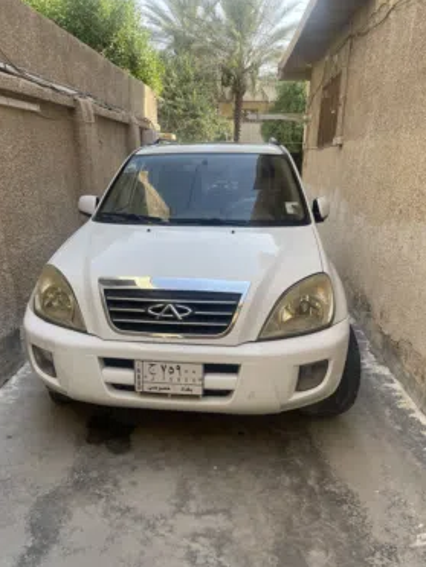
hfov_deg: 49.8
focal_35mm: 28
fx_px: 459
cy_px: 300
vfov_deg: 63.3
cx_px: 198
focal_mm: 4.2
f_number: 1.6
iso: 32
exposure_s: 1/584
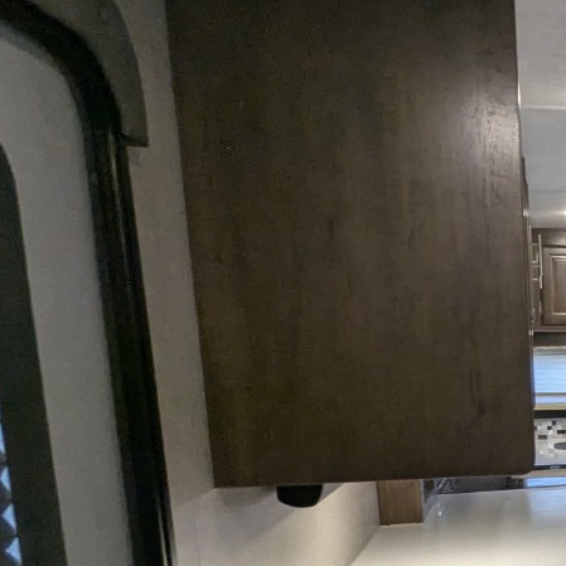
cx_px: 849
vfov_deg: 36.9
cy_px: 460
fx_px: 814
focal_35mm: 44
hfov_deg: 27.0
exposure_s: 1/74.5
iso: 169
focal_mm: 2.35
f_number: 2.2
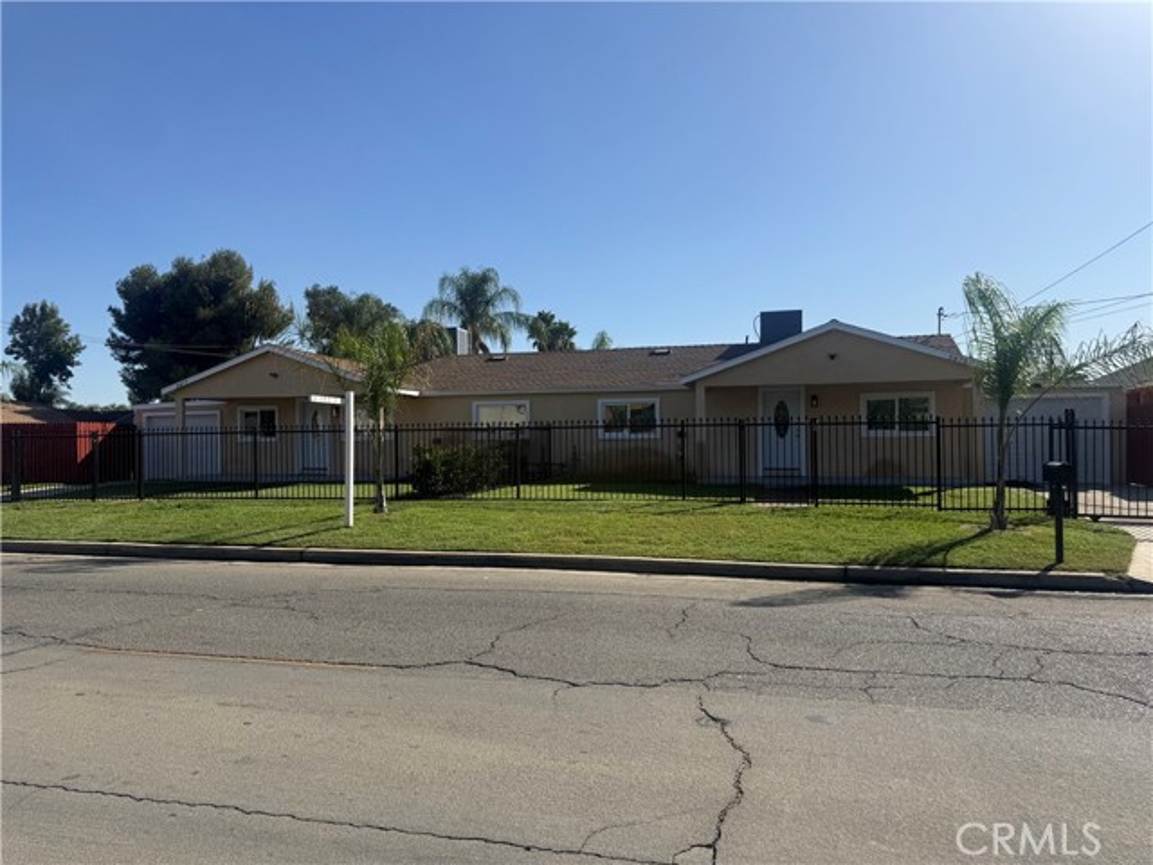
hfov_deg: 71.6
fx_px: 799
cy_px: 432
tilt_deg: +3.1
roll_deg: +0.6
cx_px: 576
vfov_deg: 56.8
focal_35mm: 24
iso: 80
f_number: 1.78
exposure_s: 1/6711
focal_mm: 6.76
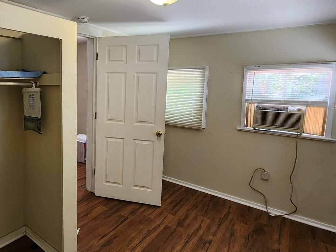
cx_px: 91
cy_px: 106
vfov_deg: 63.1
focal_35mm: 21
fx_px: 204
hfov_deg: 74.3
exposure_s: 1/60
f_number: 2.2
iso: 400
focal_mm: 2.2
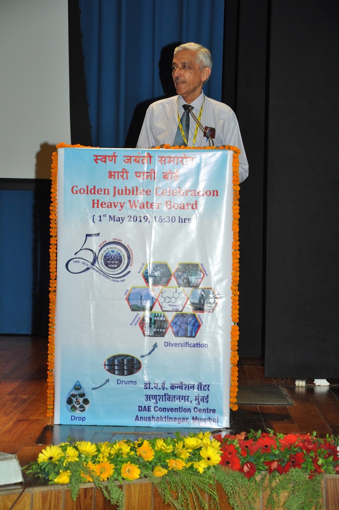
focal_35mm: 93
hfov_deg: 14.7
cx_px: 170
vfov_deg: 21.9
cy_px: 255
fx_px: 1317
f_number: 5.6
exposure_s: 1/125
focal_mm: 62
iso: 1250
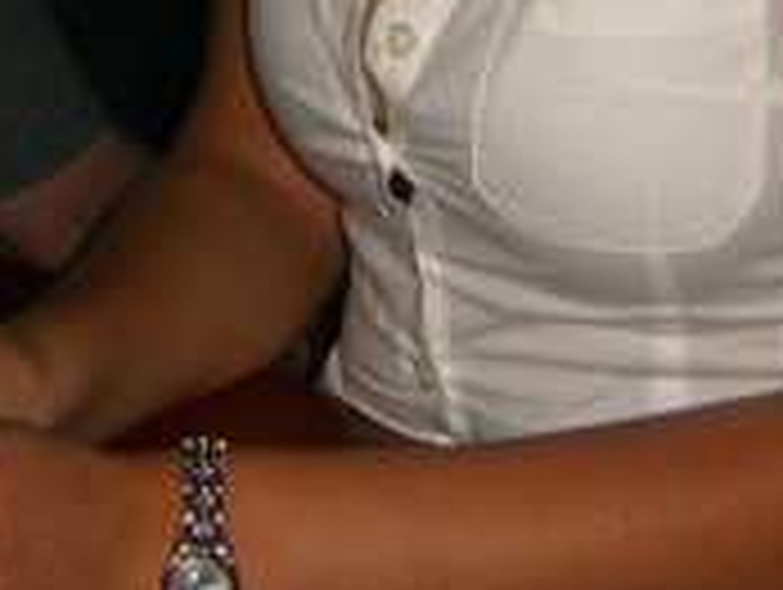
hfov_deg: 15.0
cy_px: -392
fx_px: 2967
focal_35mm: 131
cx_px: 288
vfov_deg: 10.8
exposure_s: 1/60
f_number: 2.8
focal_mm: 7.9
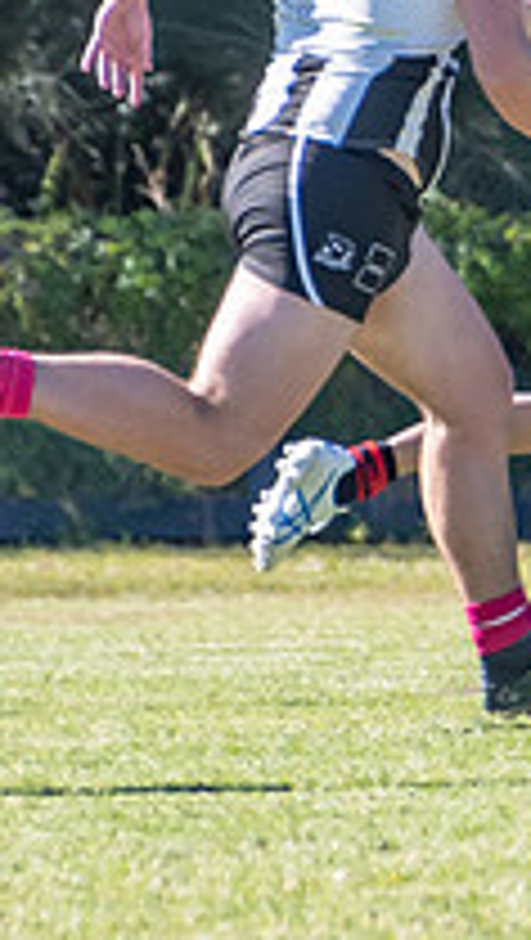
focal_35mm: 2106
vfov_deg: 1.0
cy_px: 78
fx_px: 52567
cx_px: 674
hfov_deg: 0.6
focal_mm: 400
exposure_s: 1/1250
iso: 800
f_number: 7.1
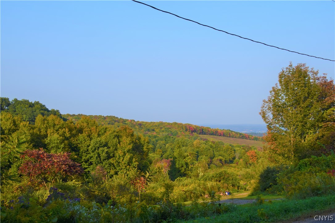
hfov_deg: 33.4
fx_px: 558
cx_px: 168
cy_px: 112
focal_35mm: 60
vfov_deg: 22.6
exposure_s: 1/400
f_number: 8
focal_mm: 40
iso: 200
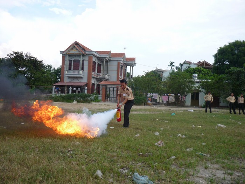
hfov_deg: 55.4
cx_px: 122
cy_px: 92
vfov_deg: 42.9
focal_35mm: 33
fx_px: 234
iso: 100
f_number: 2.8
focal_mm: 5.5
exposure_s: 1/640
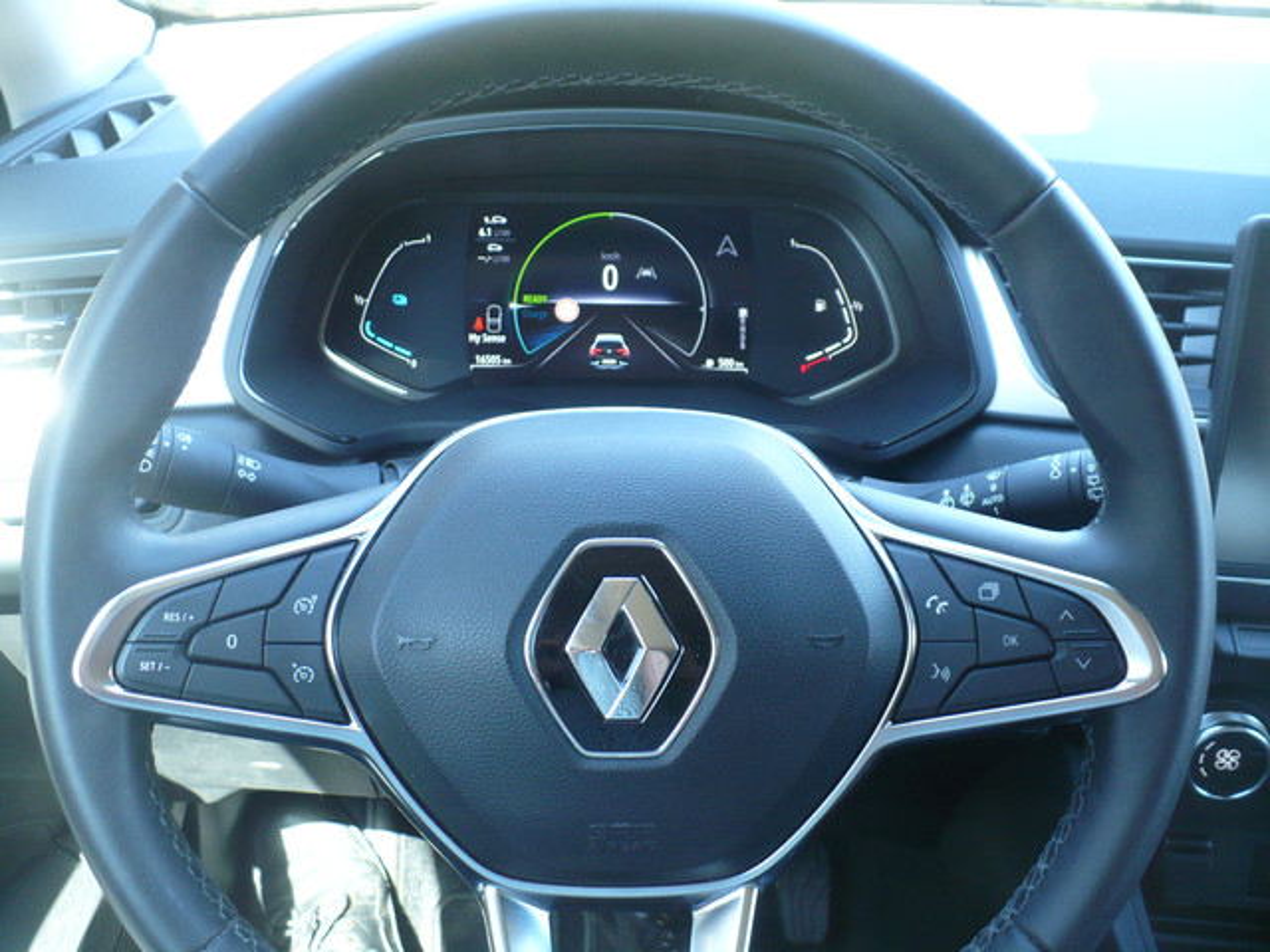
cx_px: 635
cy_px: 476
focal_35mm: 37
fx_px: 1357
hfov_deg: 50.1
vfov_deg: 38.7
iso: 160
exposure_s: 1/30
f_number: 2.8
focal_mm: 6.1
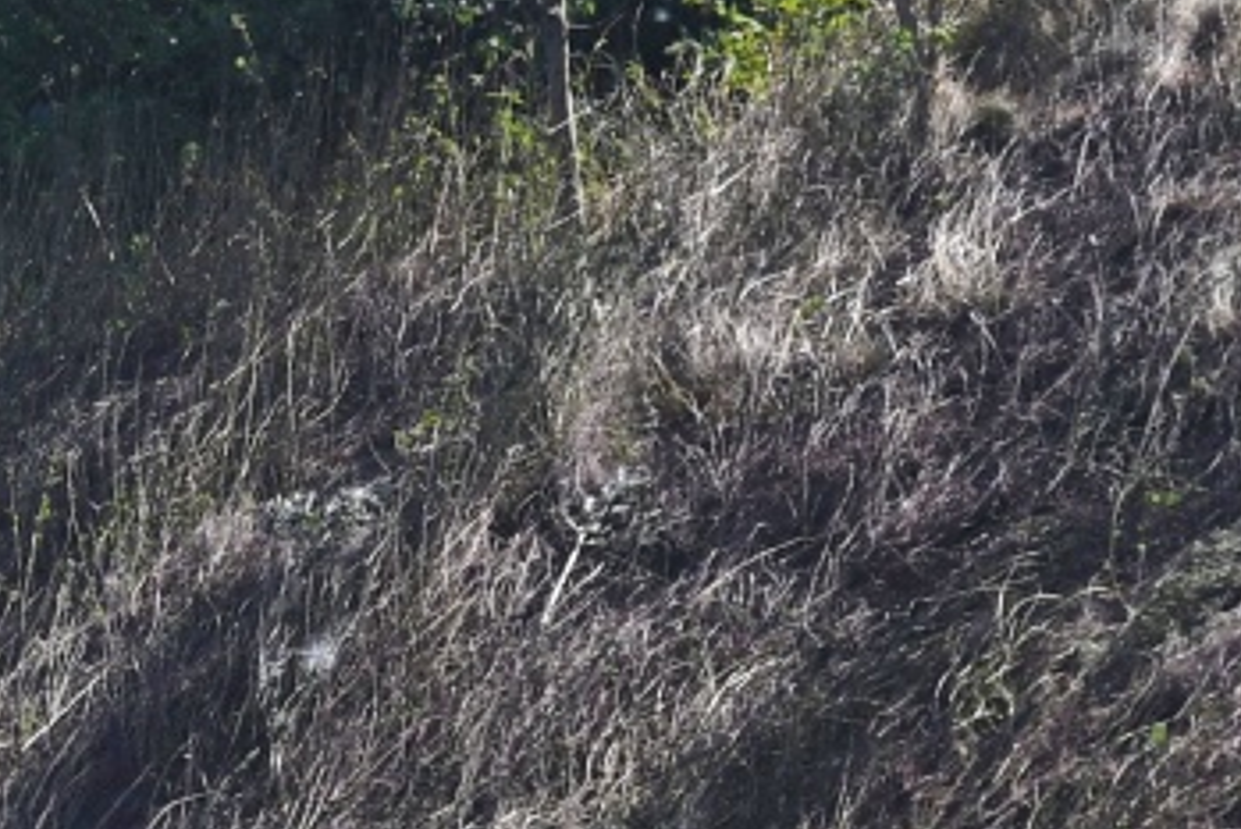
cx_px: -1429
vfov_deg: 1.4
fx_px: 33174
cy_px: 226
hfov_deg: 2.1
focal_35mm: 962
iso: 100
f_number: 5.6
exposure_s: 1/320
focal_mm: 140
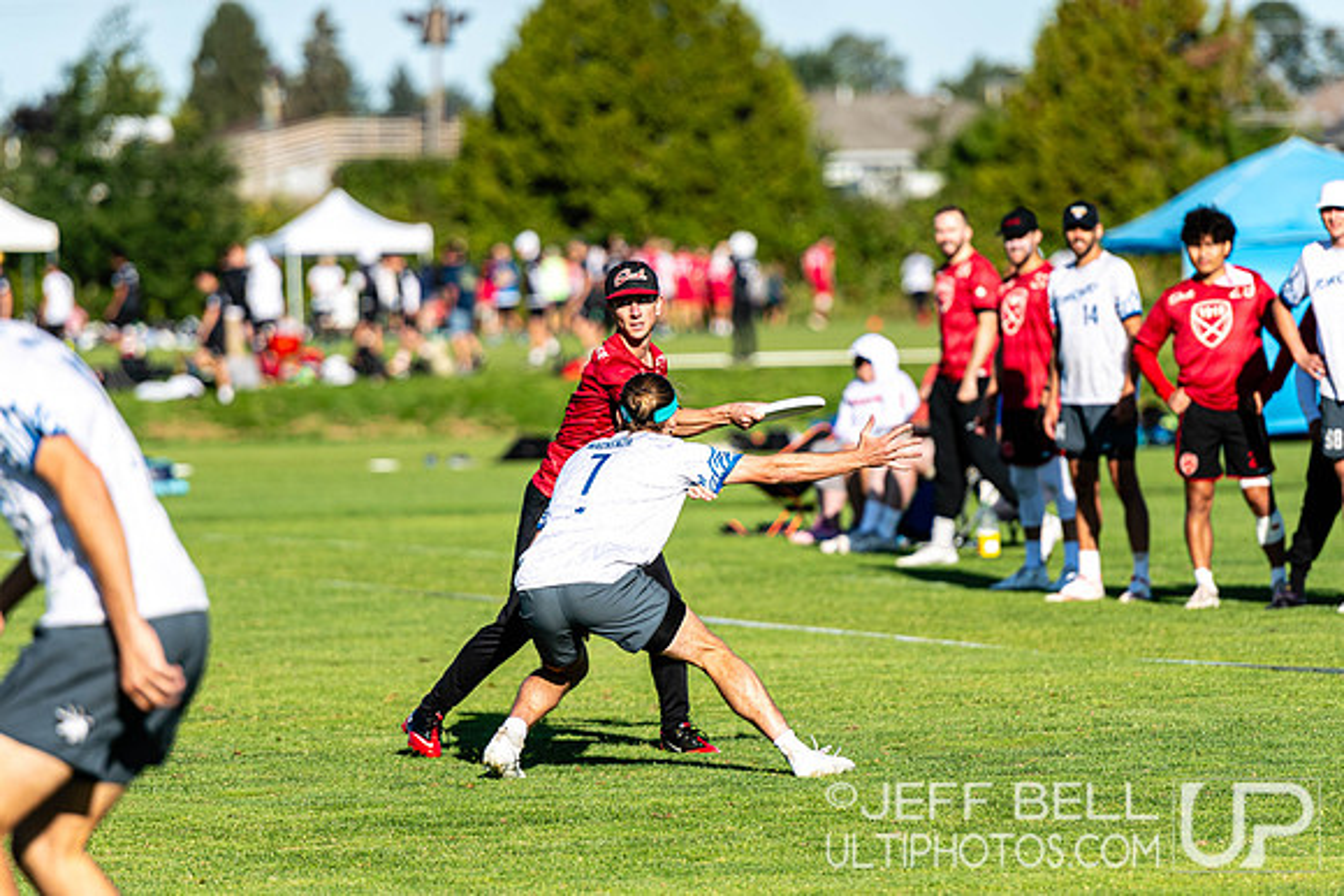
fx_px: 11202
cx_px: 672
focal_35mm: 300
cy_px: 448
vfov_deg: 4.6
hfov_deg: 6.9
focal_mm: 200
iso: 100
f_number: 3.2
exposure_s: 1/1600
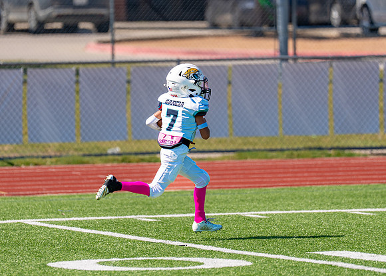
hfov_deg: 5.3
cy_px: 116
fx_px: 4199
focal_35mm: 383
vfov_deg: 3.8
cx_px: 182
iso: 100
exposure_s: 1/2000
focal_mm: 200
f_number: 2.8
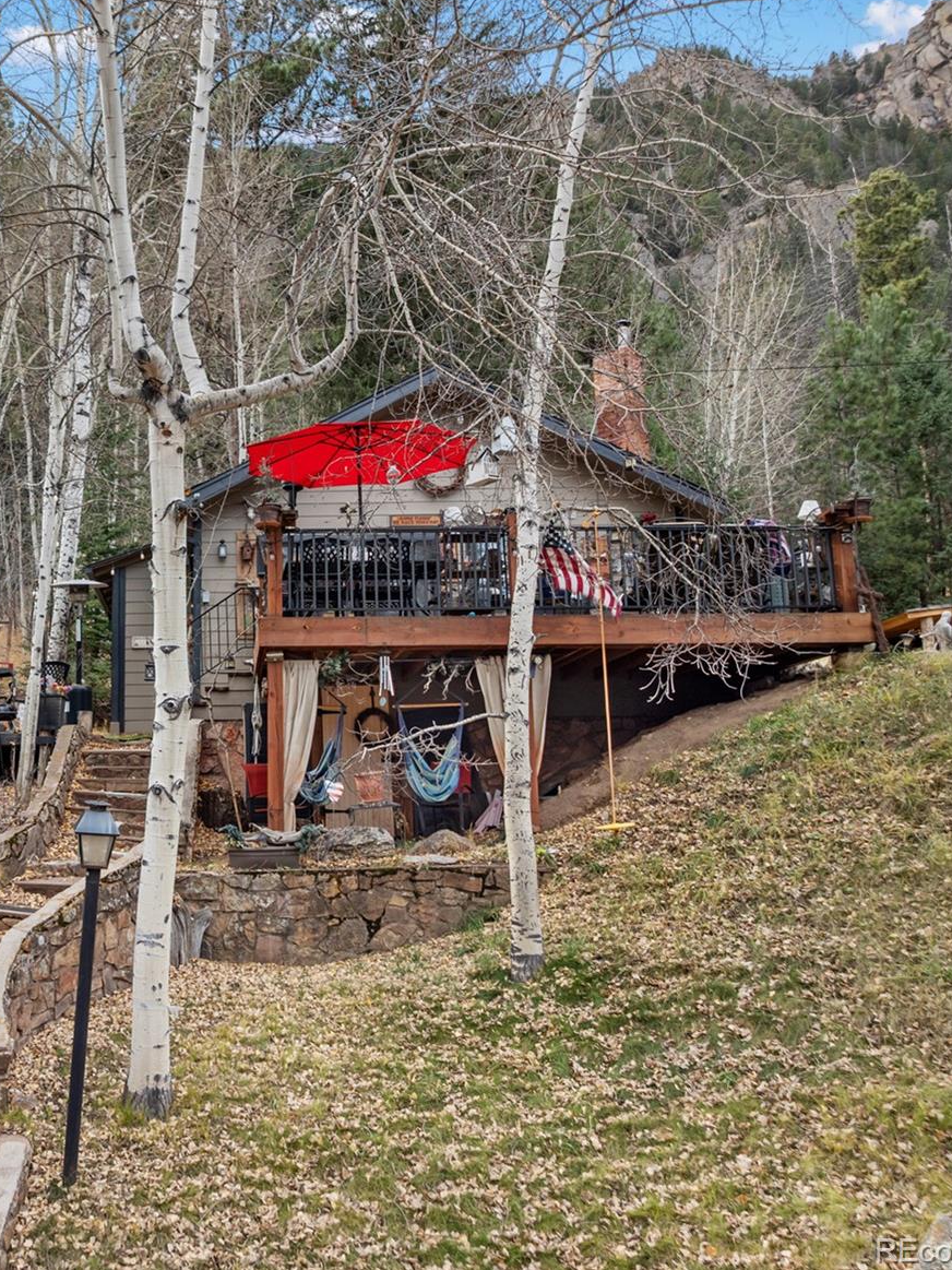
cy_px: 620
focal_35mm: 33
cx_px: 179
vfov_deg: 55.4
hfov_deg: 41.0
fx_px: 1210
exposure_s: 1/25
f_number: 2.8
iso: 100
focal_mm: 12.29
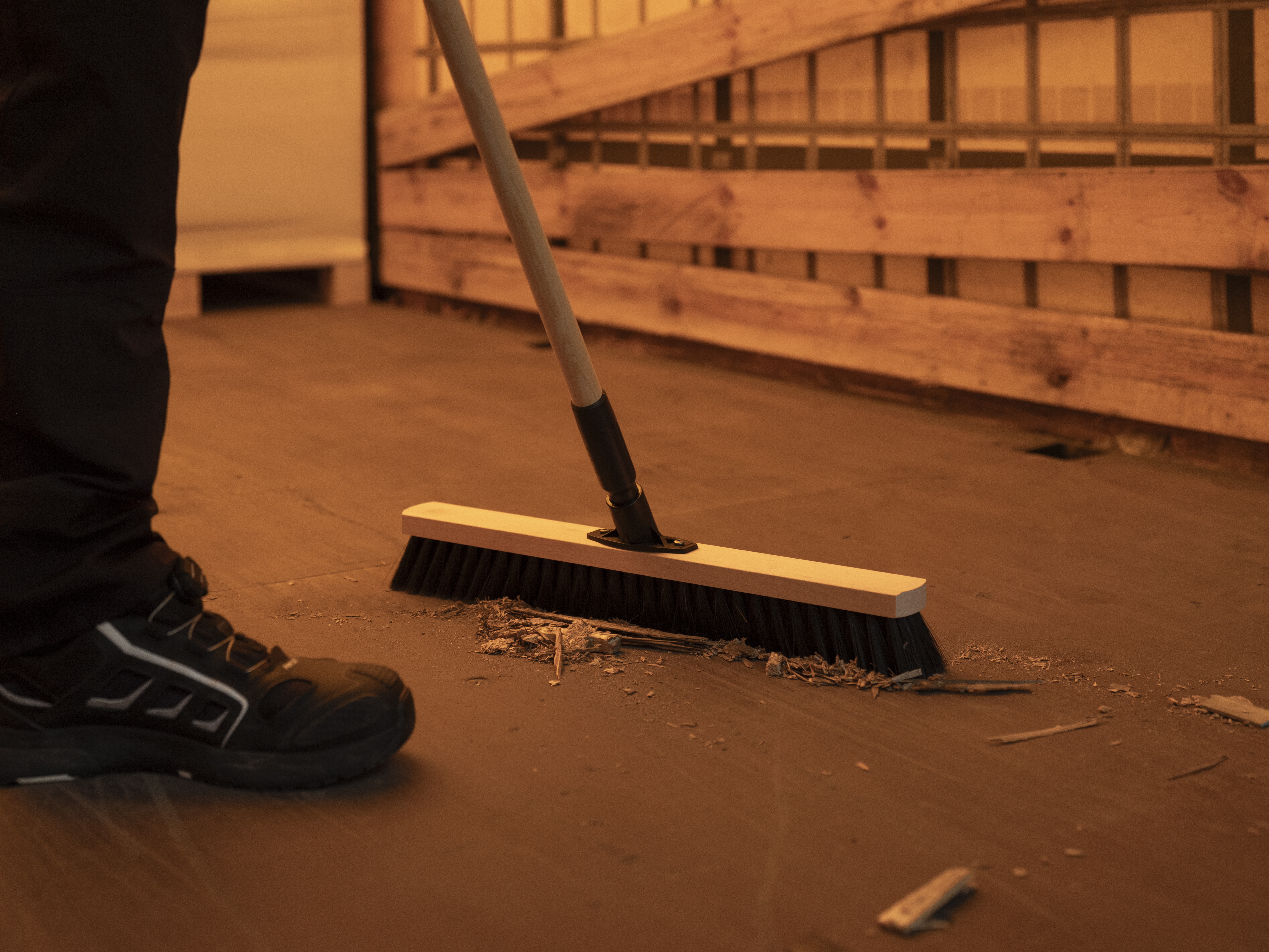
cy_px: 476
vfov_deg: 29.1
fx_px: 1833
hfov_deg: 38.2
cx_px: 634
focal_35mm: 50
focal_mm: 62.9
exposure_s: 1/125
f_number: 4
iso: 500
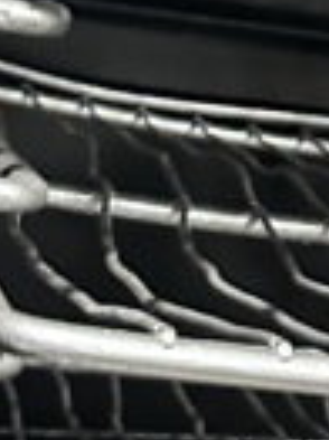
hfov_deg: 8.8
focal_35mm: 149
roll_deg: -13.6
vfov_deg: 13.3
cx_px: 856
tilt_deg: -4.1
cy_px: 160
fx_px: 1891
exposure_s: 1/60
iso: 1000
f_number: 1.78
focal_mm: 6.86
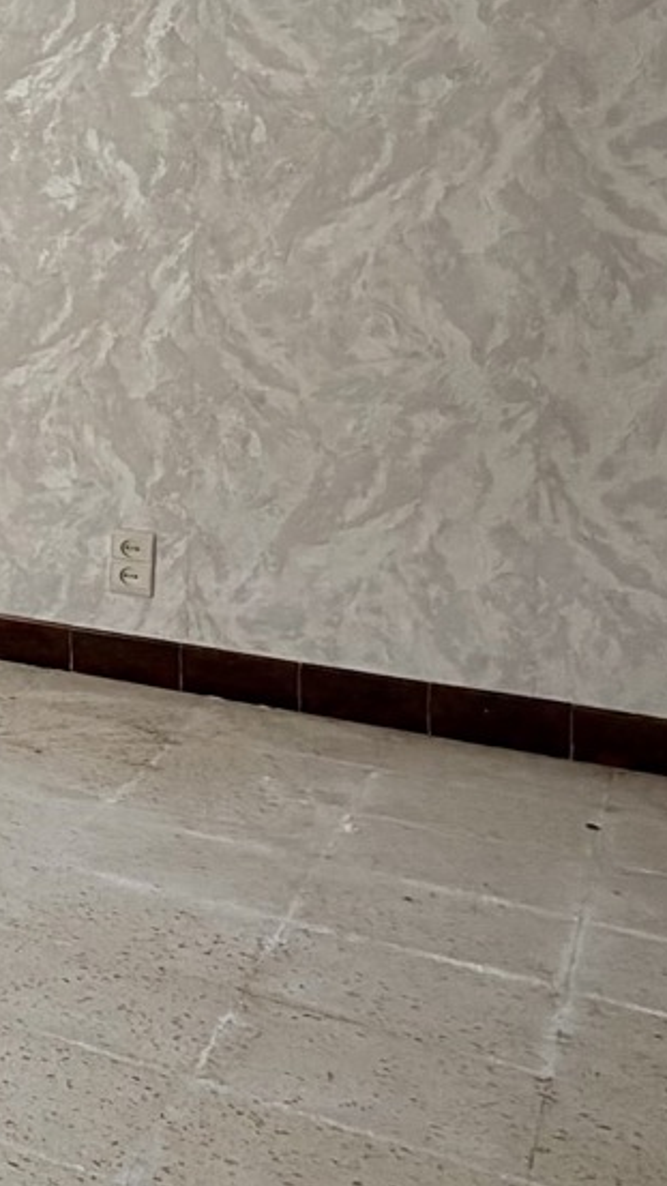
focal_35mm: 53
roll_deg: +0.6
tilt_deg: -2.5
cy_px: 249
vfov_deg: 37.8
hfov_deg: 14.6
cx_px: -933
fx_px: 1667
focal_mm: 2.22
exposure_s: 1/199
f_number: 2.2
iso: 64
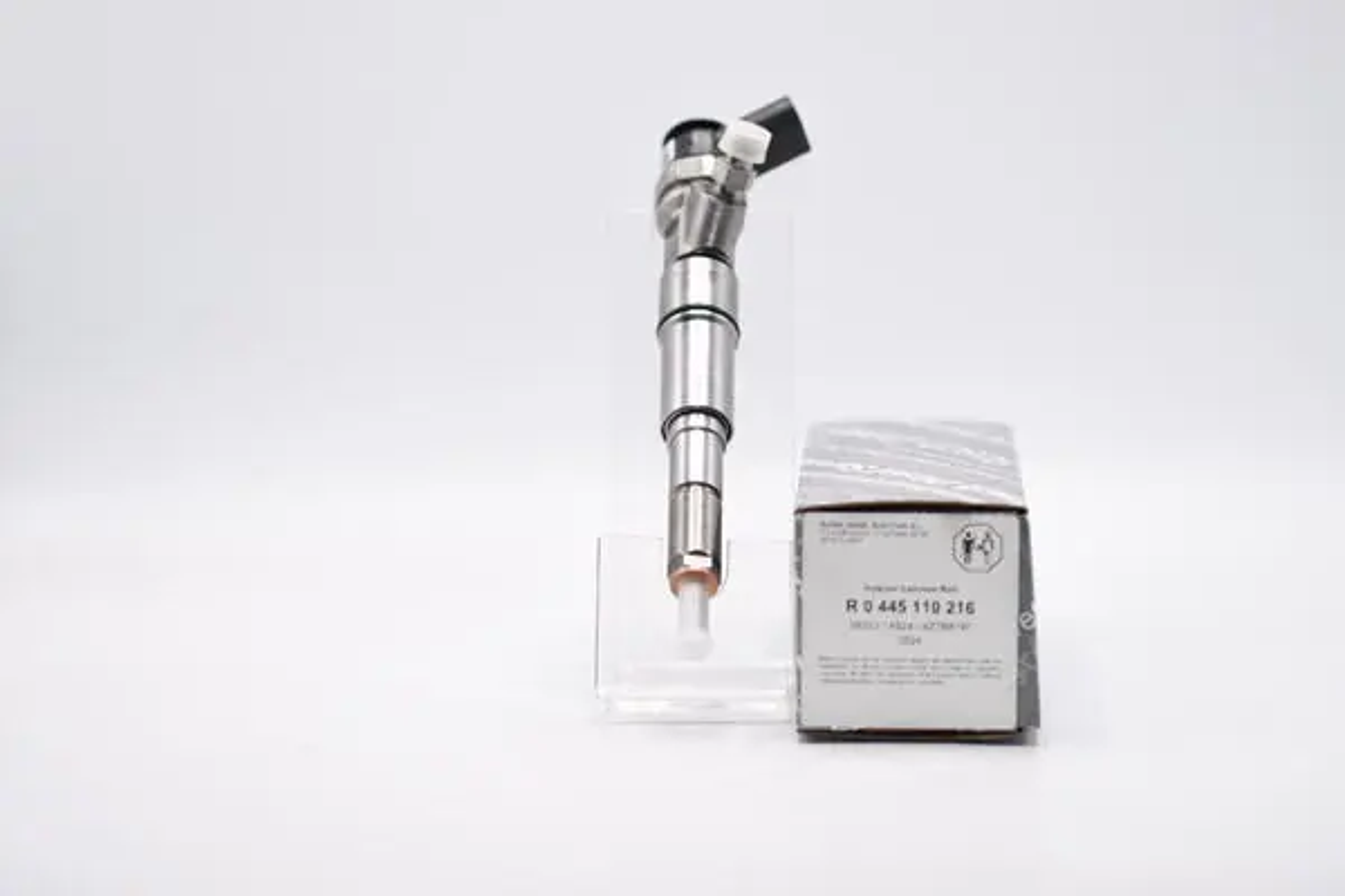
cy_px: 448
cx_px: 672
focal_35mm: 135
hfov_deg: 15.2
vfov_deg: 10.2
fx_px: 5043
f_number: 3
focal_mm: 90
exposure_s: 1/200
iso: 100
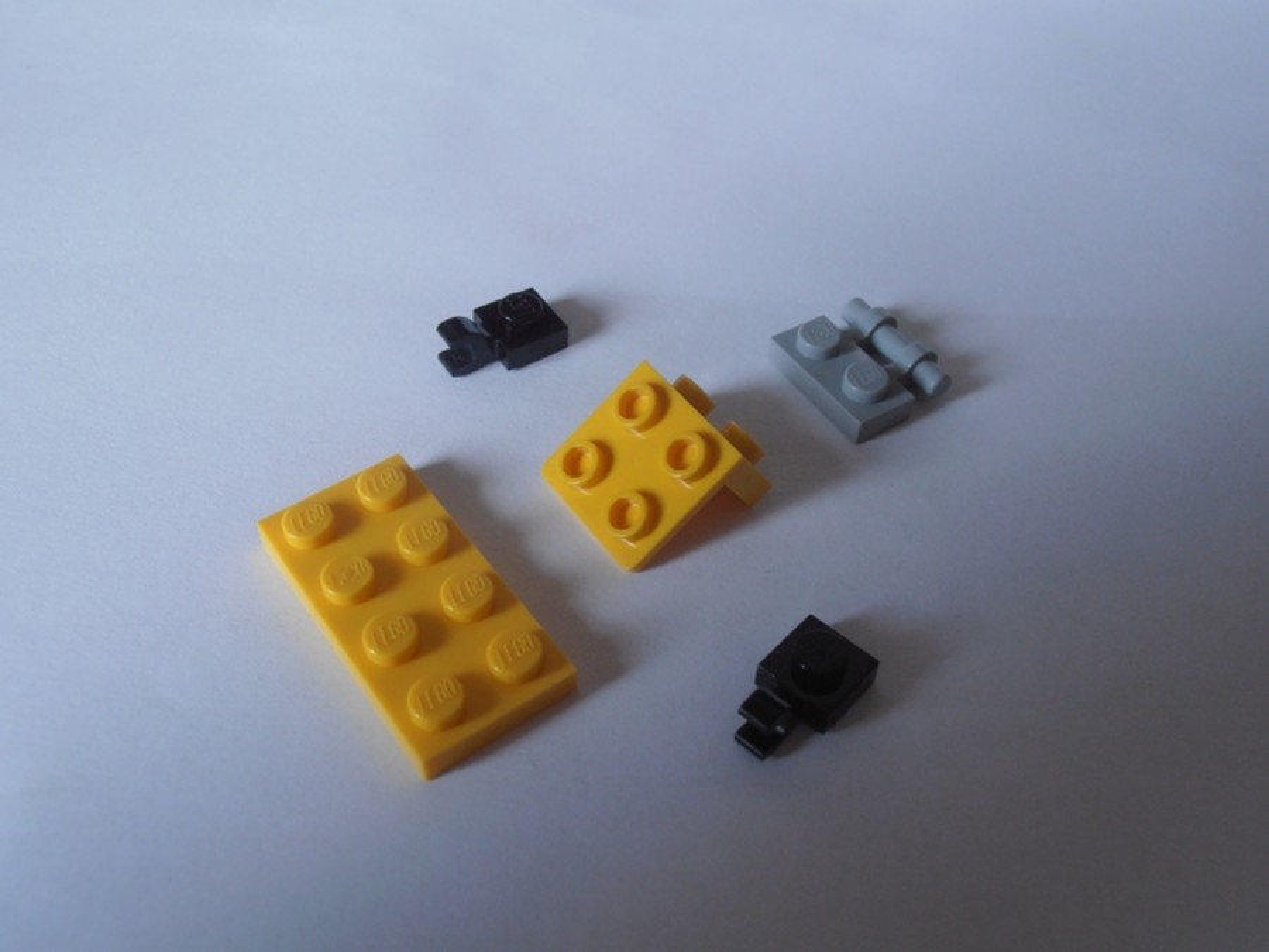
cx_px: 634
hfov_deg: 50.1
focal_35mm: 37
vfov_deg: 38.7
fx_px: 1356
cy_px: 476
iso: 125
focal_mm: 6.61
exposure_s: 1/40
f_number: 3.9
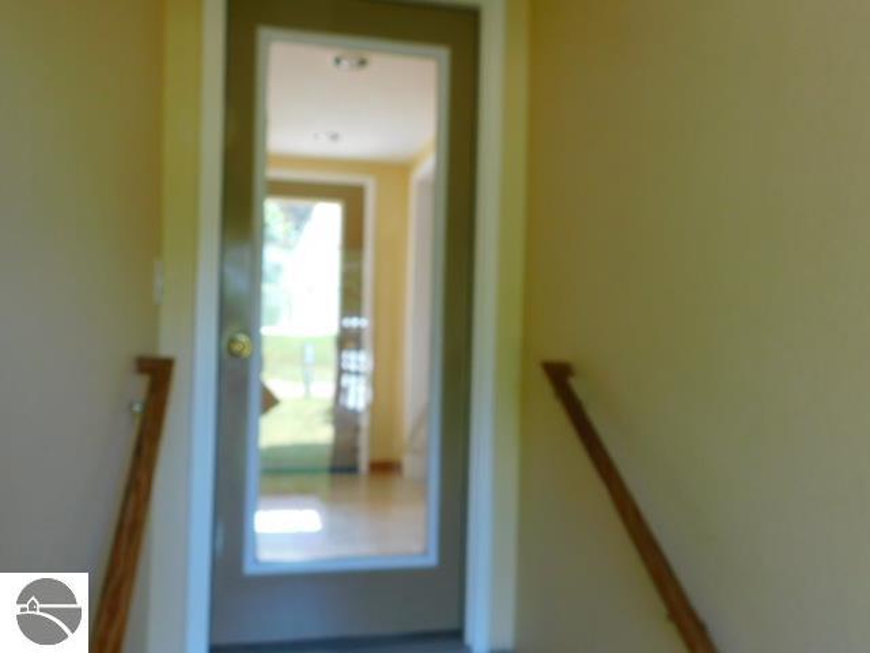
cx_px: 435
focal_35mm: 30
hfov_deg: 60.0
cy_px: 326
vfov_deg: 46.8
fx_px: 754
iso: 125
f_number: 3.2
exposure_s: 1/50
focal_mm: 5.3
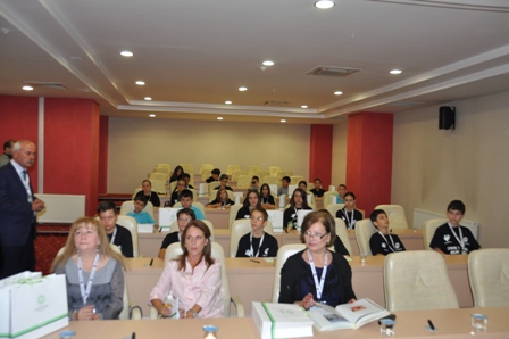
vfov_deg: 39.9
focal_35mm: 33
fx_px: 466
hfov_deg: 57.3
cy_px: 170
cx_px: 254
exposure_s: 1/60
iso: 800
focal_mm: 22
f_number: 3.8
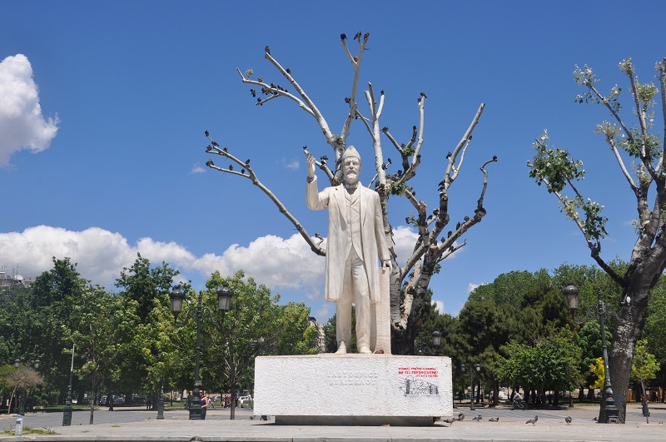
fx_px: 804
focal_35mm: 44
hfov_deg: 45.0
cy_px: 221
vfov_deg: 30.8
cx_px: 333
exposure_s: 1/500
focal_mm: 29
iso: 200
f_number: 11
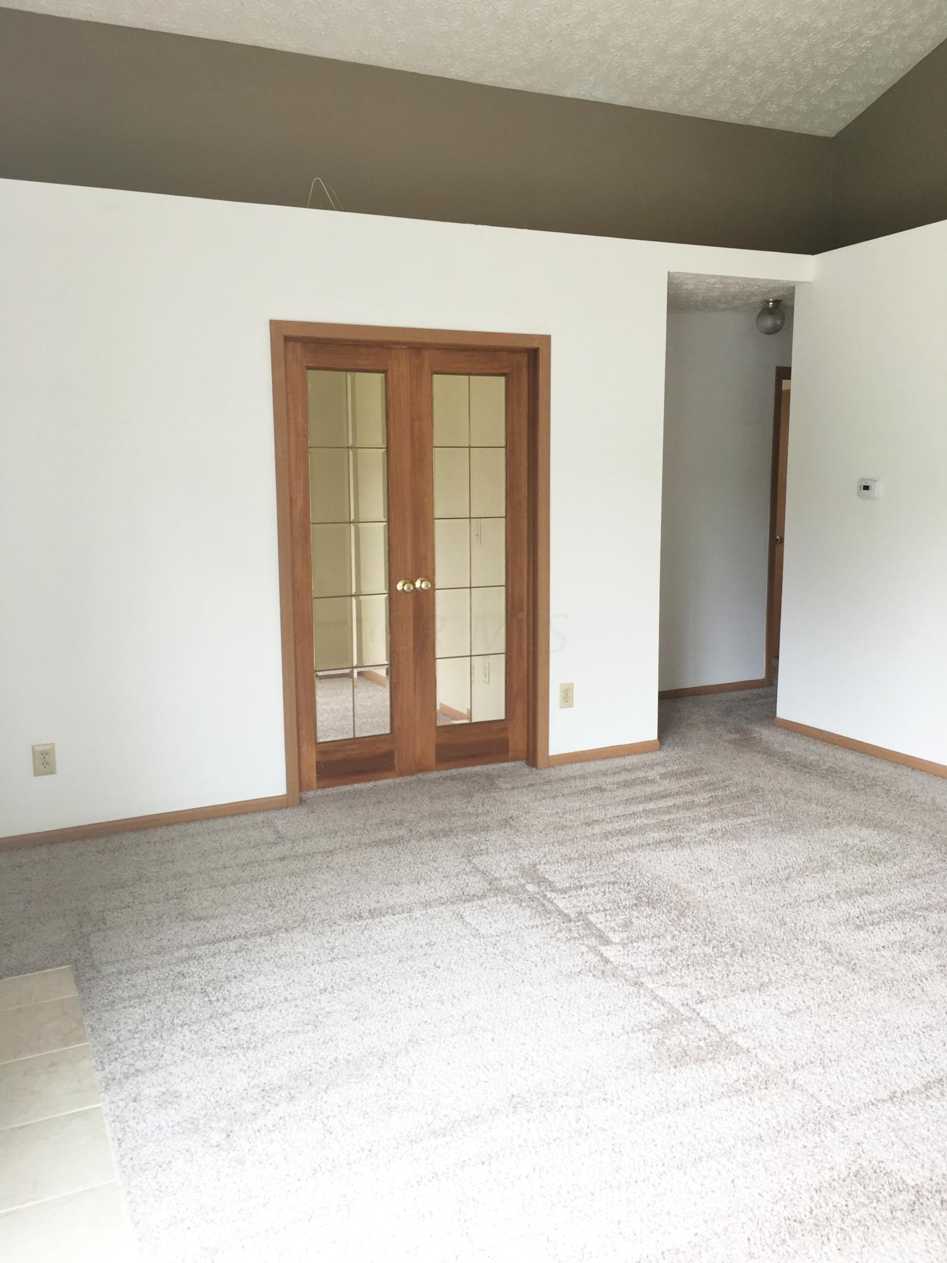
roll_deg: +1.0
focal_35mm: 29
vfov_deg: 61.7
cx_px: 474
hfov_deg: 48.2
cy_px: 632
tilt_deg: -6.7
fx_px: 1058
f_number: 2.2
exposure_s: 1/30
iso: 25
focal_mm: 4.15
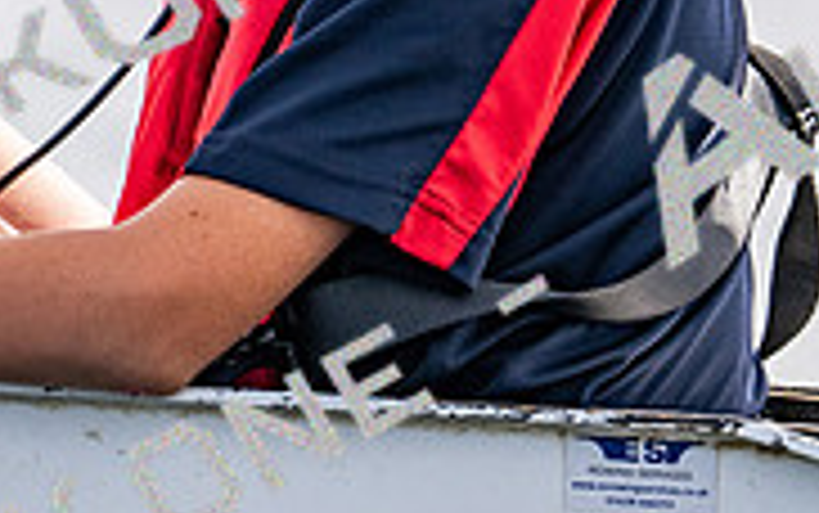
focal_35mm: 1951
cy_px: -158
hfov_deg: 1.1
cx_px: 256
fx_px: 43574
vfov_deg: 0.7
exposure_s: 1/2500
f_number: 4.5
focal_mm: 400
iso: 280
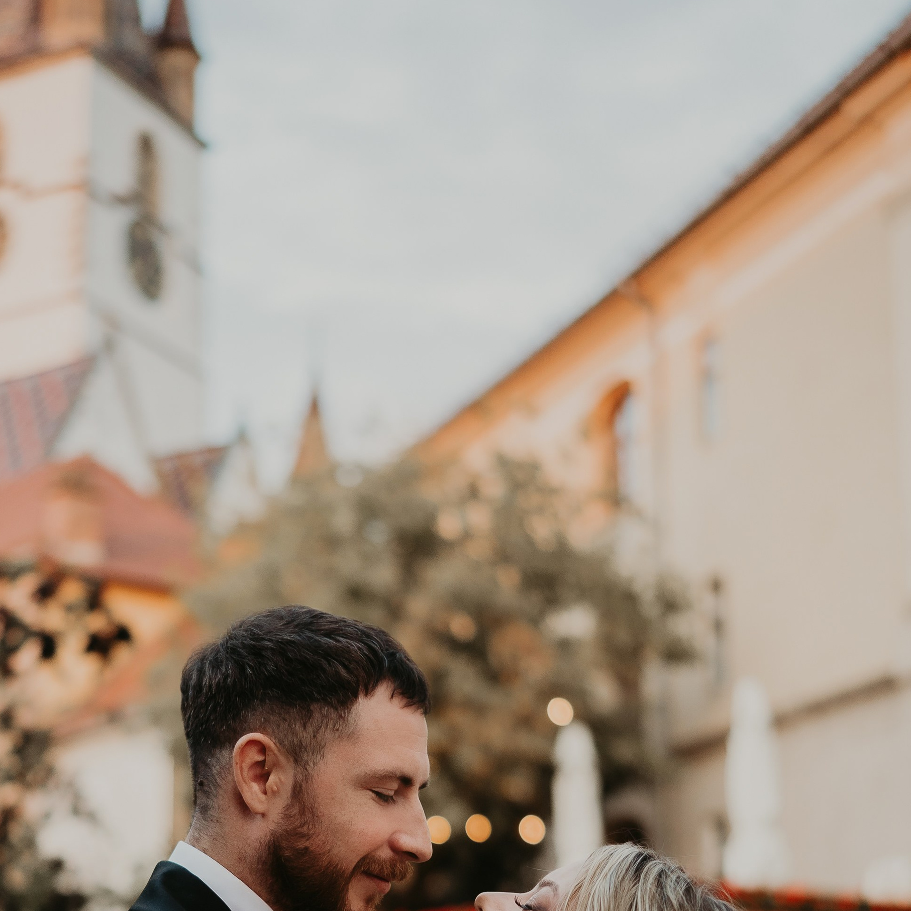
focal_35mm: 63
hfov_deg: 27.1
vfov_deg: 25.7
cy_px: 943
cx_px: 308
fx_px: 1876
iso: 320
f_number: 1.4
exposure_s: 1/640
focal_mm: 35
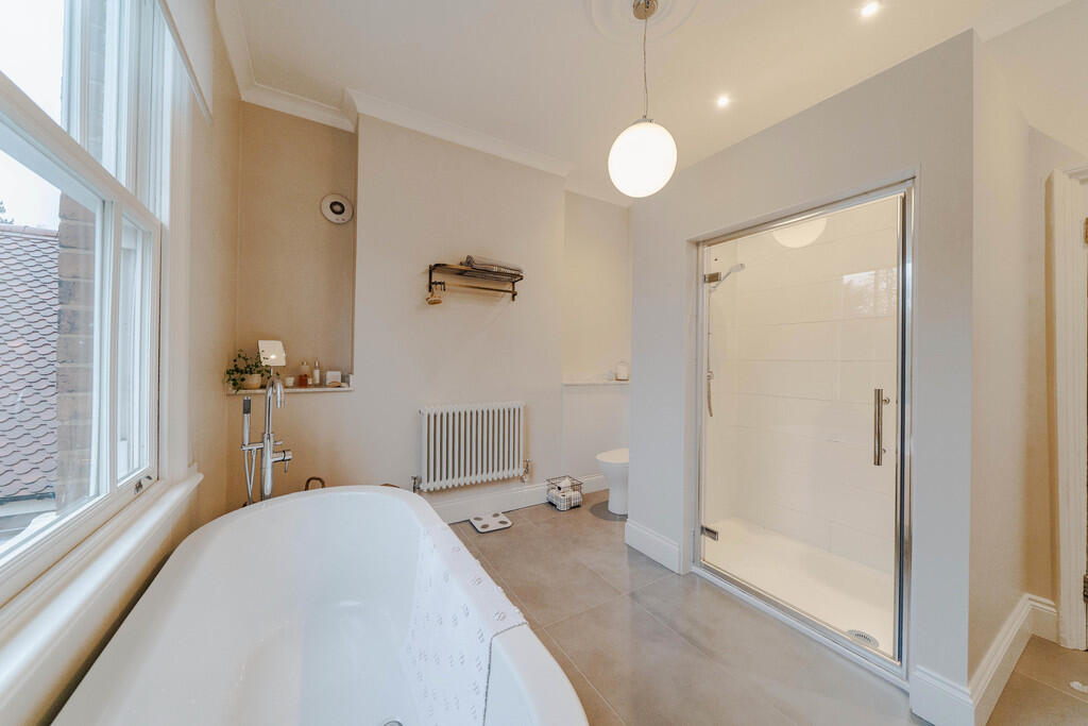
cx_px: 544
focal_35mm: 12
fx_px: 363
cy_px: 363
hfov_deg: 112.6
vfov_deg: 90.0
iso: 500
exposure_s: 1/60
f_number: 4.5
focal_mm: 12
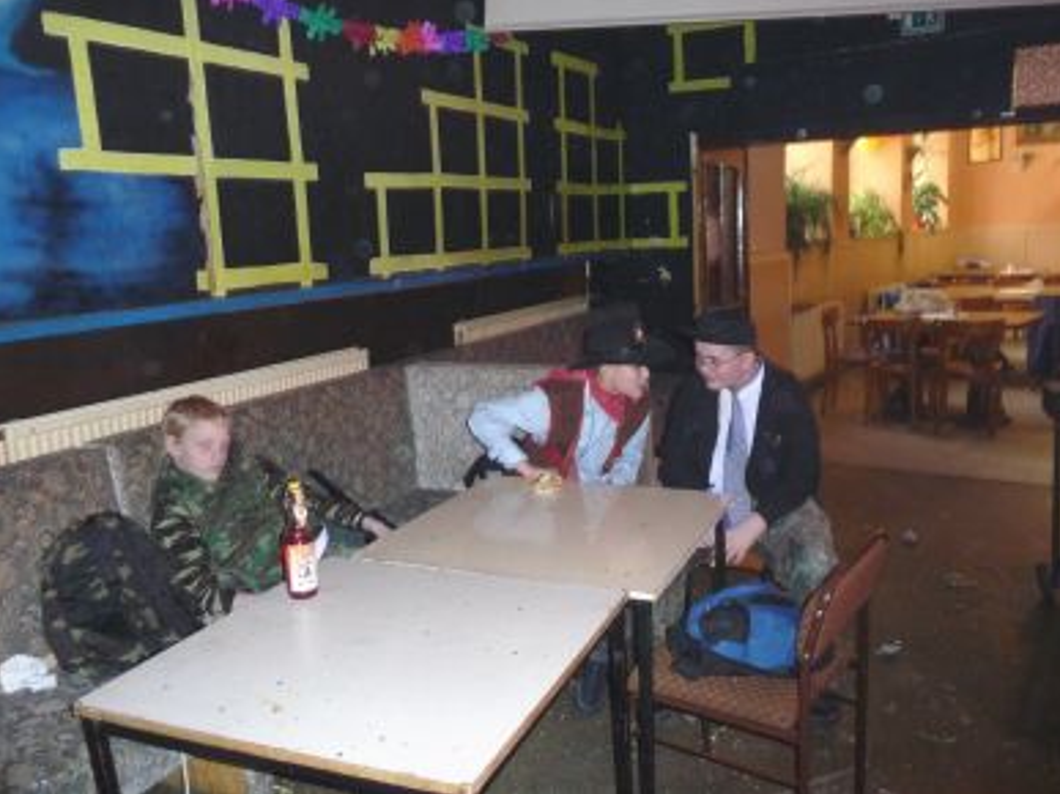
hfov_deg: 58.4
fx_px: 949
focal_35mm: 31
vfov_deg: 45.4
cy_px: 386
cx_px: 540
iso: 400
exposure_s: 1/8
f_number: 3.4
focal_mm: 5
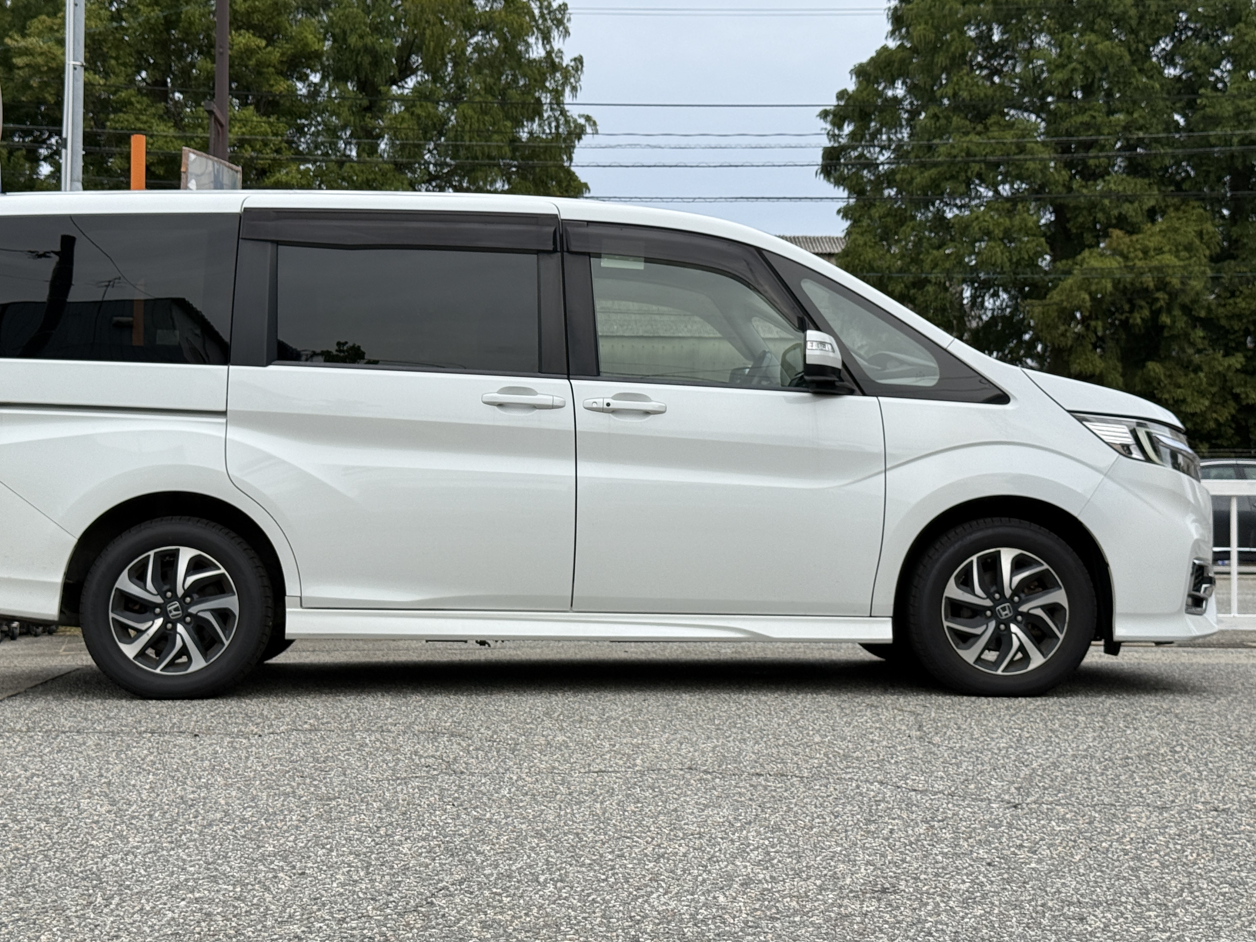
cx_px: 569
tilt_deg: +2.7
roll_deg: -0.3
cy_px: 418
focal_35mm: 55
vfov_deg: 26.5
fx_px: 1996
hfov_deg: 34.9
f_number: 1.78
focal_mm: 6.76
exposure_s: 1/4587
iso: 64
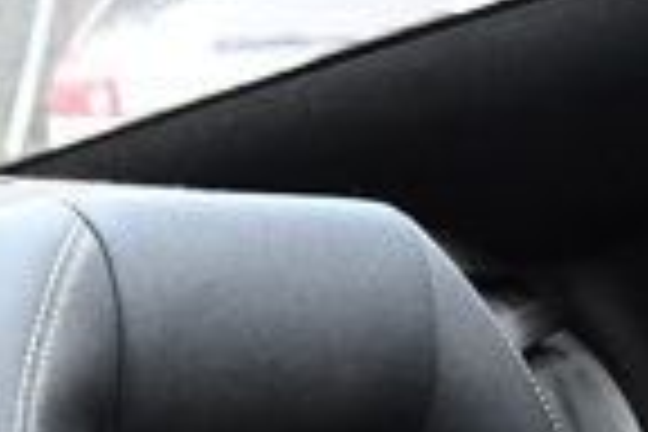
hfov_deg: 13.5
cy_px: 713
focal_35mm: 138
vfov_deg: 9.6
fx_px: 2484
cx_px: -482
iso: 2800
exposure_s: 1/125
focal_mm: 21
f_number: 3.8
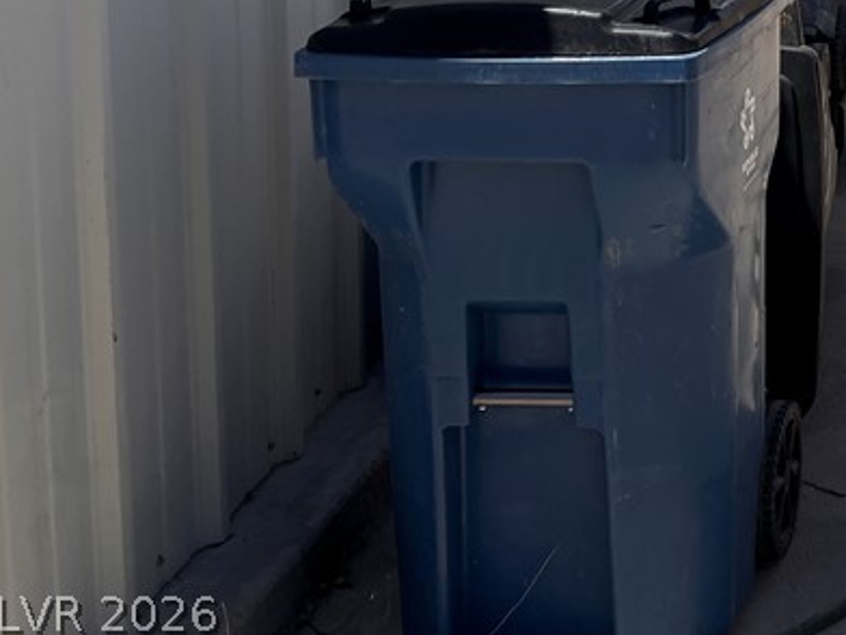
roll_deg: +1.4
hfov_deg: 24.9
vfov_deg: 19.9
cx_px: 1088
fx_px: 1662
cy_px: -179
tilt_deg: -4.1
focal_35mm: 68
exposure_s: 1/7463
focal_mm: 5.7
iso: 50
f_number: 1.5
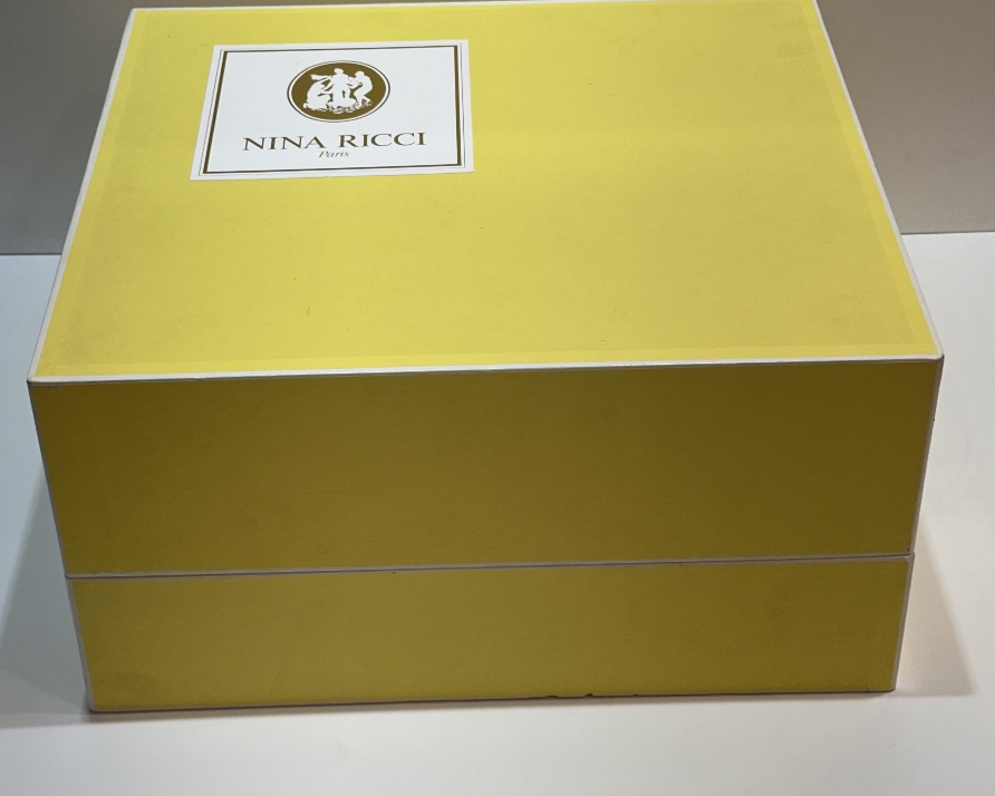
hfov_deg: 30.0
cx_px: 494
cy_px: 299
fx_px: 1856
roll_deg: +1.4
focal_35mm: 63
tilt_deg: -34.8
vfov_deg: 24.2
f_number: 1.78
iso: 50
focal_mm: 6.86
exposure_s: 1/131
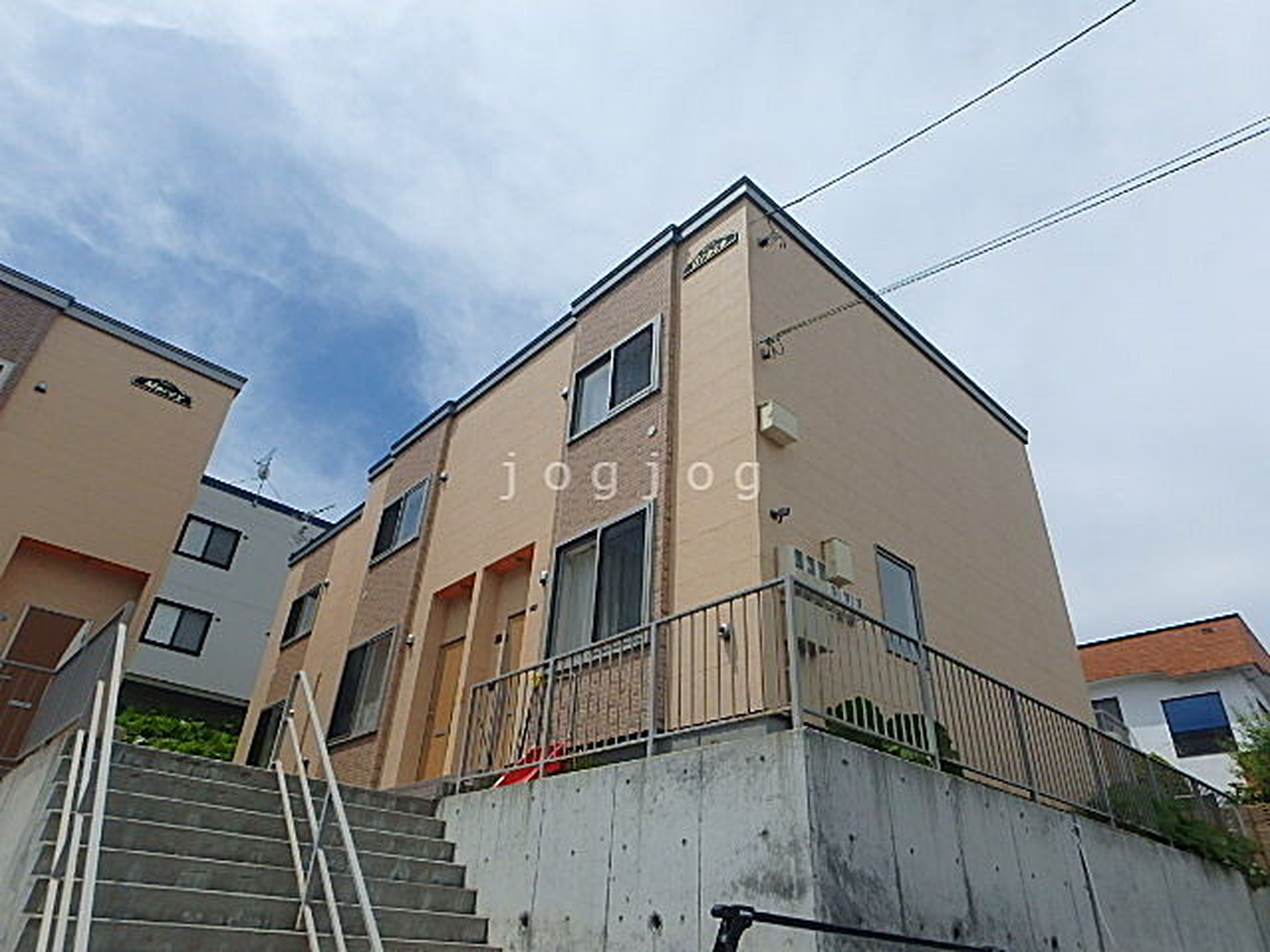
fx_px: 770
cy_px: 476
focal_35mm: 21
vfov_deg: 63.4
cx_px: 635
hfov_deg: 79.0
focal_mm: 3.7
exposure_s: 1/1000
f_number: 6
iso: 125
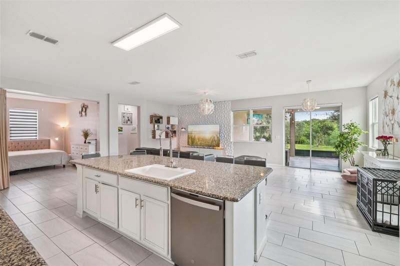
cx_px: 200
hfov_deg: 96.7
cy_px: 133
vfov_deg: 73.7
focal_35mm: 16
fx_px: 178
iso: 400
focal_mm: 16
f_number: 8
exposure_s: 1/13
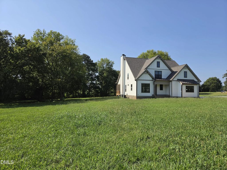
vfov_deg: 58.9
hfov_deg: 73.9
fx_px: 151
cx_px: 114
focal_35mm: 23
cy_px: 85
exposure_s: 1/4131
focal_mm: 5.4
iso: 80
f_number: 1.8
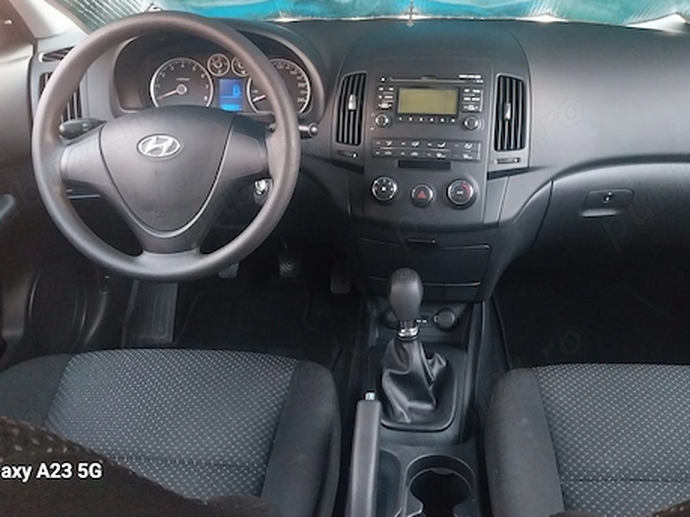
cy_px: 186
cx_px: 380
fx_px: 678
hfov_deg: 53.9
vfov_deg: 41.4
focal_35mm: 34
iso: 1000
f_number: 1.8
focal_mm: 4
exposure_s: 1/24
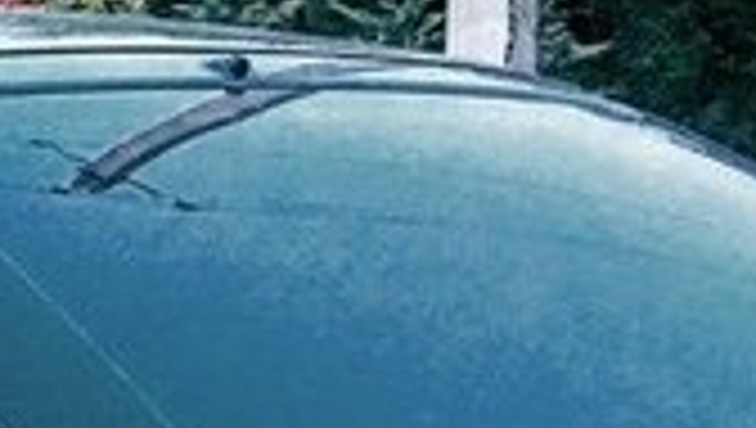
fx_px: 2489
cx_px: 36
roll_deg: +0.5
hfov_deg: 17.0
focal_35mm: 124
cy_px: 1054
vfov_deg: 8.8
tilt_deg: -21.5
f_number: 2.2
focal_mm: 4.15
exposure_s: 1/25
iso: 200
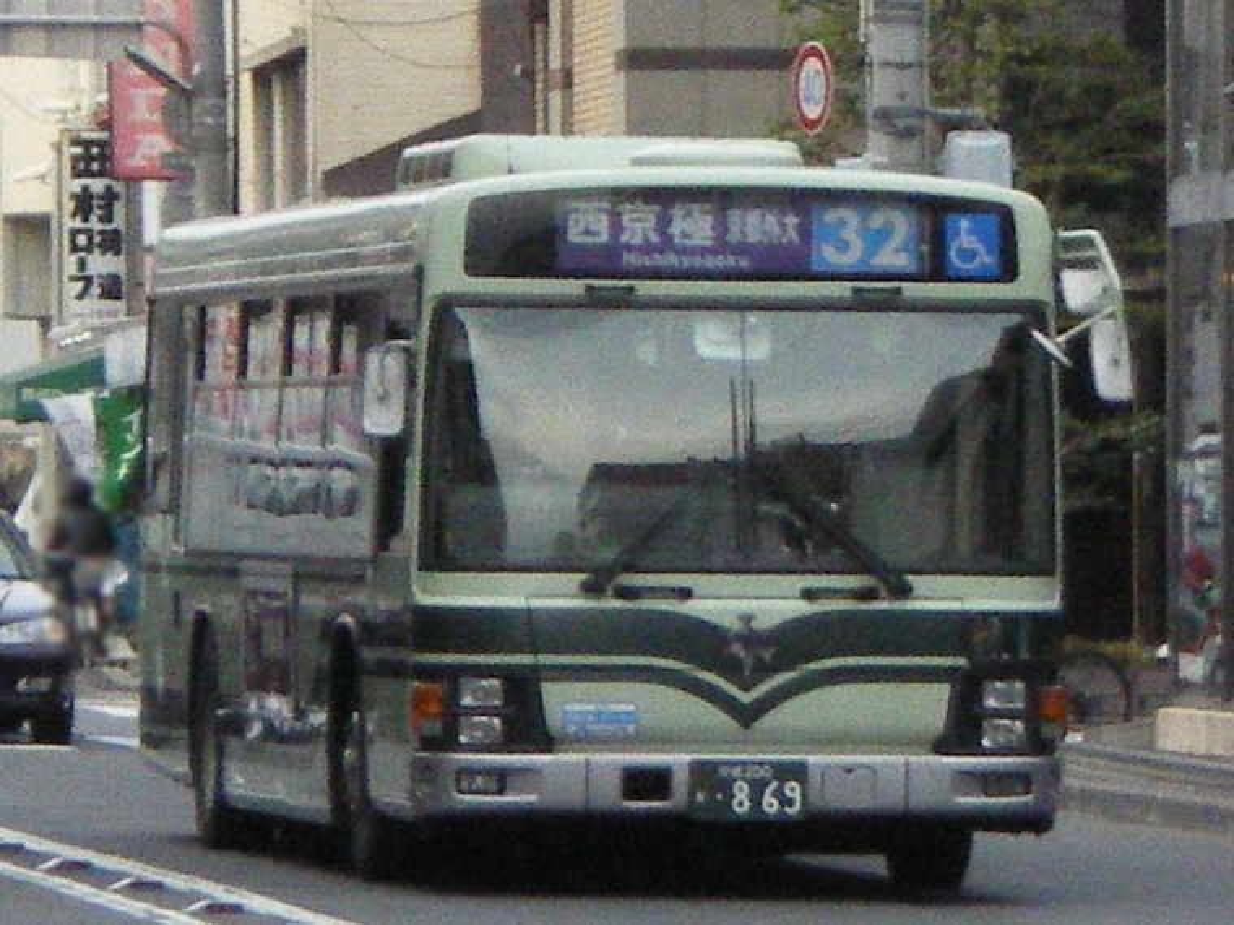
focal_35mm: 108
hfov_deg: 18.2
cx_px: 617
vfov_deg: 13.7
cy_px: 462
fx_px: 3850
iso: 400
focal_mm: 18.9
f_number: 5.9
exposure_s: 1/80
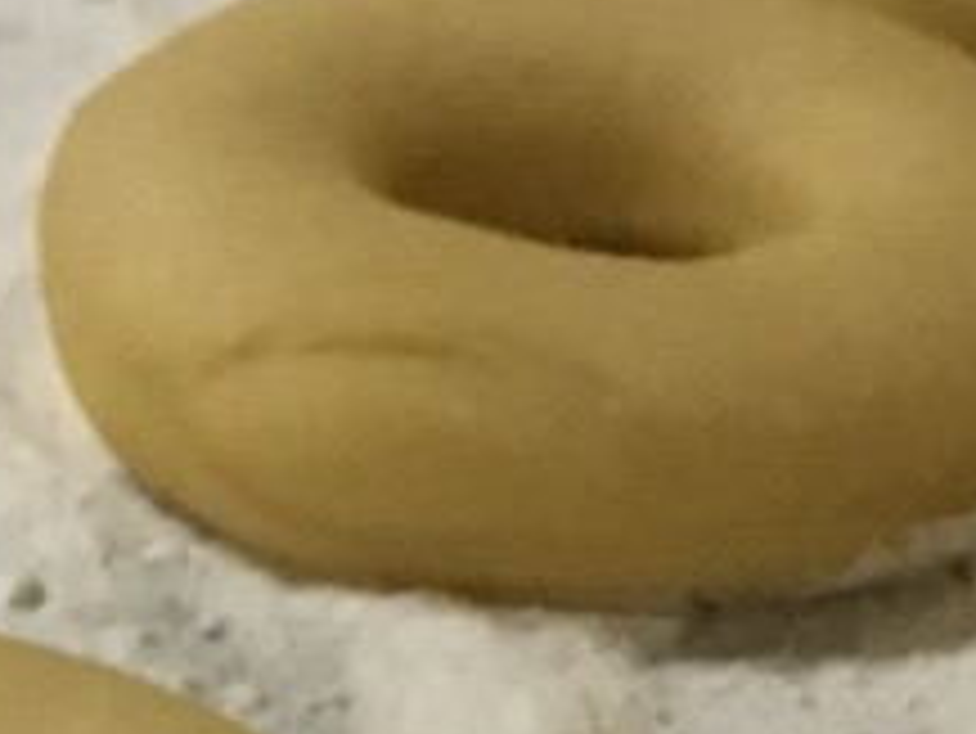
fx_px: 6037
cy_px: 1945
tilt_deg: -39.9
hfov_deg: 9.1
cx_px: -207
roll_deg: +1.6
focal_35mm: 214
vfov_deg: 6.5
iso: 200
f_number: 2.2
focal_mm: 4.15
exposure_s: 1/15
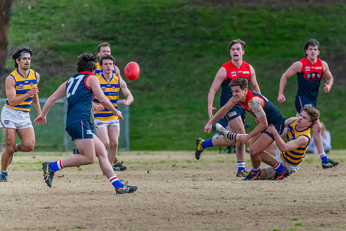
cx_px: 253
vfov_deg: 1.7
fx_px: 7758
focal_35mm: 807
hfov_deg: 2.6
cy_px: 130
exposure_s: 1/2000
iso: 2200
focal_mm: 550
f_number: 6.3
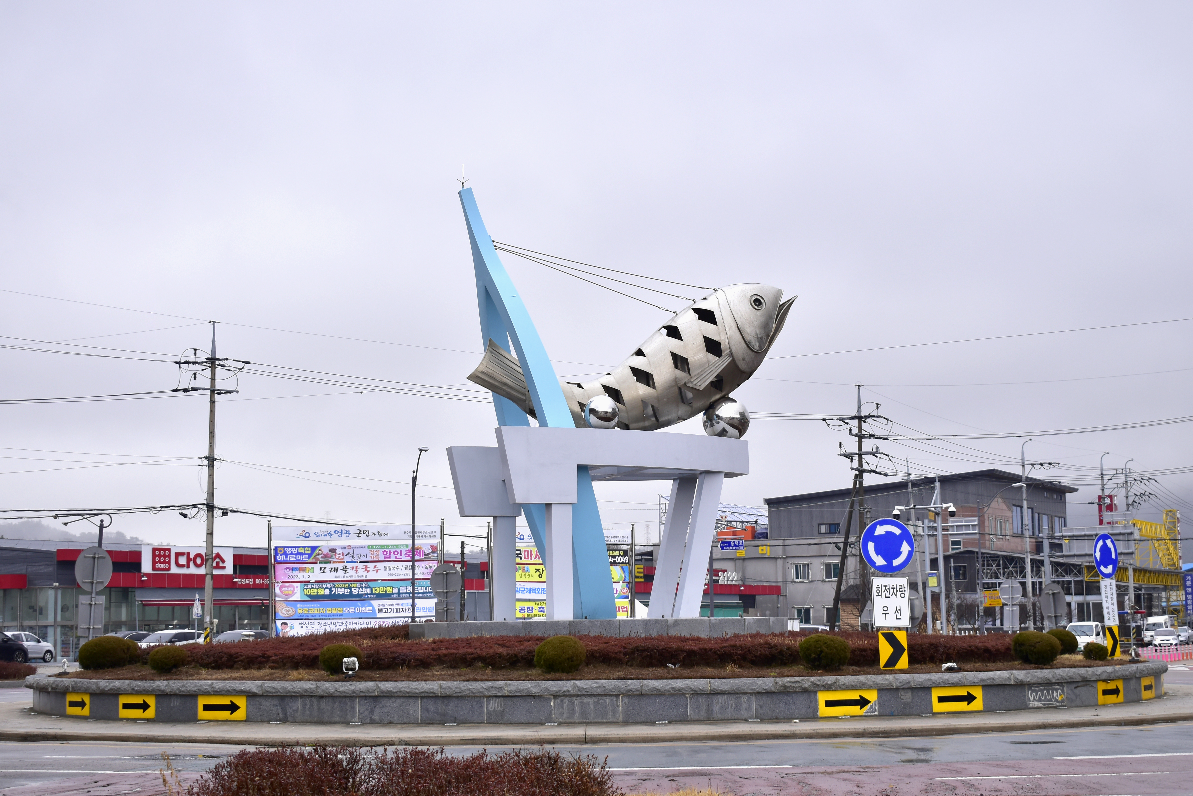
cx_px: 596
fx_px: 1690
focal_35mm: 51
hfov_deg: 38.9
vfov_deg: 26.5
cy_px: 398
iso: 200
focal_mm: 34
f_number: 5.6
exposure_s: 1/160
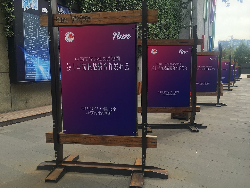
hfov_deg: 61.7
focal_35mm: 29
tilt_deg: -6.2
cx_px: 125
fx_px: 209
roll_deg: -1.0
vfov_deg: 48.2
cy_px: 94
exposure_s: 1/403
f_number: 2.2
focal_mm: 4.15
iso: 25
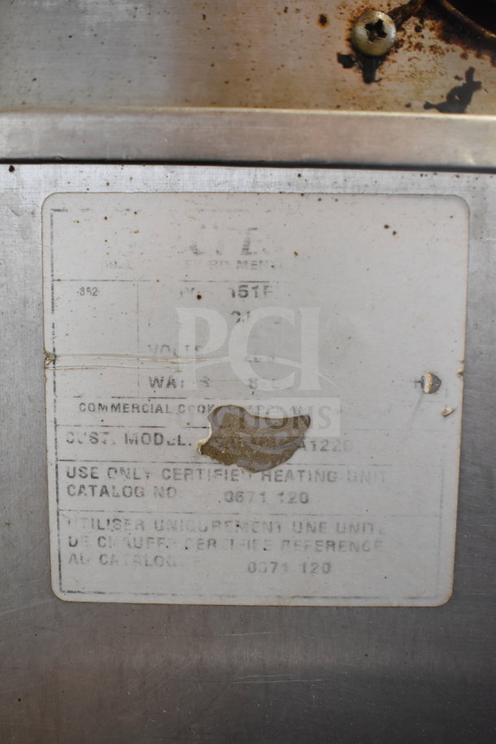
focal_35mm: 36
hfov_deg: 36.9
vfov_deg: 53.1
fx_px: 744
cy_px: 372
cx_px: 248
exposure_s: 1/40
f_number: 3.8
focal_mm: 24
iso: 1250
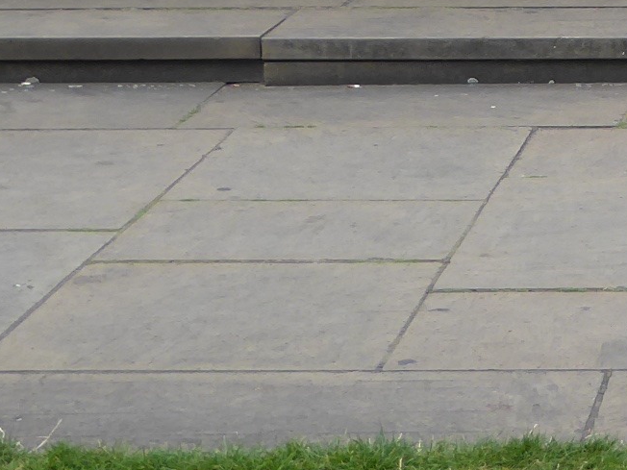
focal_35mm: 165
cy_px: -24
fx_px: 2989
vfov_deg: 8.9
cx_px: 948
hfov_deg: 11.5
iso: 80
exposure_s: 1/80
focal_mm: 7.2
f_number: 3.8
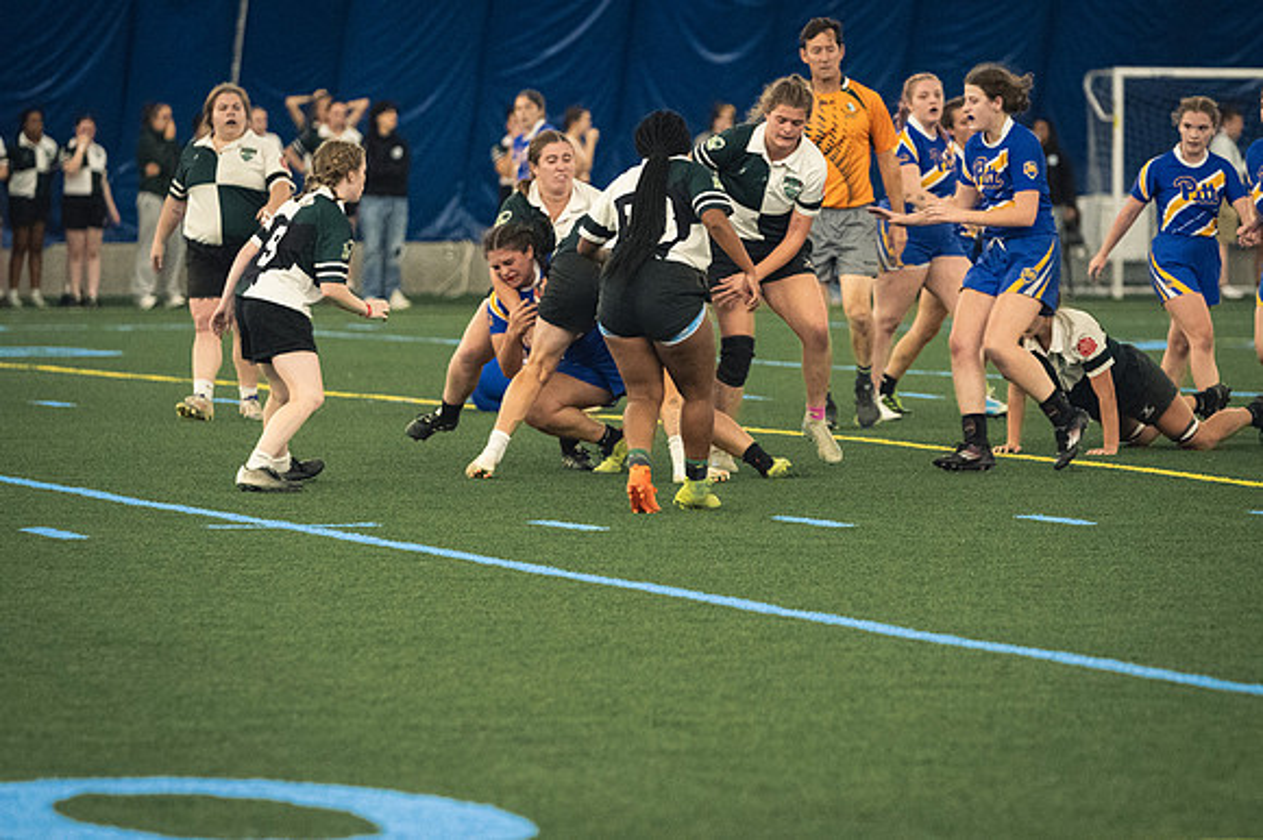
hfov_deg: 8.6
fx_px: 8415
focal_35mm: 240
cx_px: 632
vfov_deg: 5.7
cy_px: 420
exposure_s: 1/500
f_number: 2.8
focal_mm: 160
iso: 9000
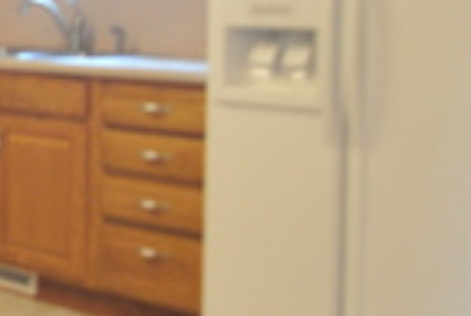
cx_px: -306
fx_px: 1011
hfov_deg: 20.7
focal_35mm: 77
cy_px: 10
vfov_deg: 17.4
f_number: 3.5
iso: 400
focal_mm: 11.5
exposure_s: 1/50
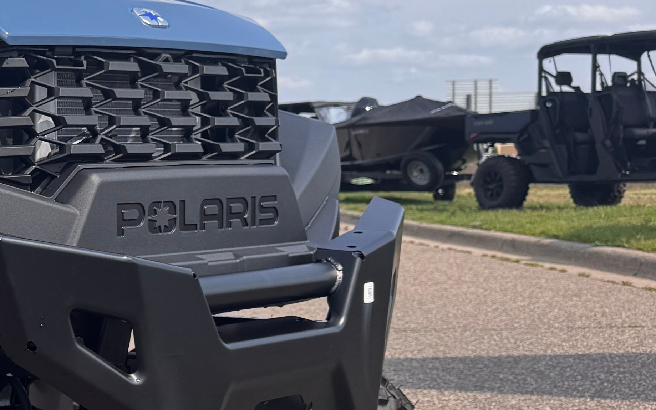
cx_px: -286
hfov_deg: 22.2
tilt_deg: -2.9
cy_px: 265
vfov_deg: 16.5
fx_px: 1413
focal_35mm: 79
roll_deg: -0.1
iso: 80
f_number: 1.78
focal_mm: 6.76
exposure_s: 1/4049
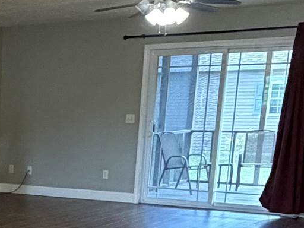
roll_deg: +0.6
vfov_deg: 16.7
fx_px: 738
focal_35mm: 84
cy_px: 287
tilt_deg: -14.7
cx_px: -103
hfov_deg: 20.9
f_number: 2.2
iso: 640
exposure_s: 1/60
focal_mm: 2.22
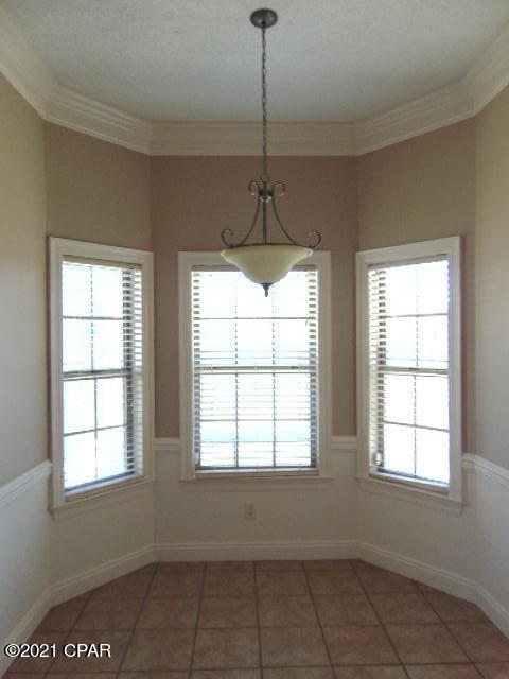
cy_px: 340
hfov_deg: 54.9
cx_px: 254
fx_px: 490
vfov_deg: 69.4
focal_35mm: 25
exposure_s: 1/30
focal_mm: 4.5
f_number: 3
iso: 100
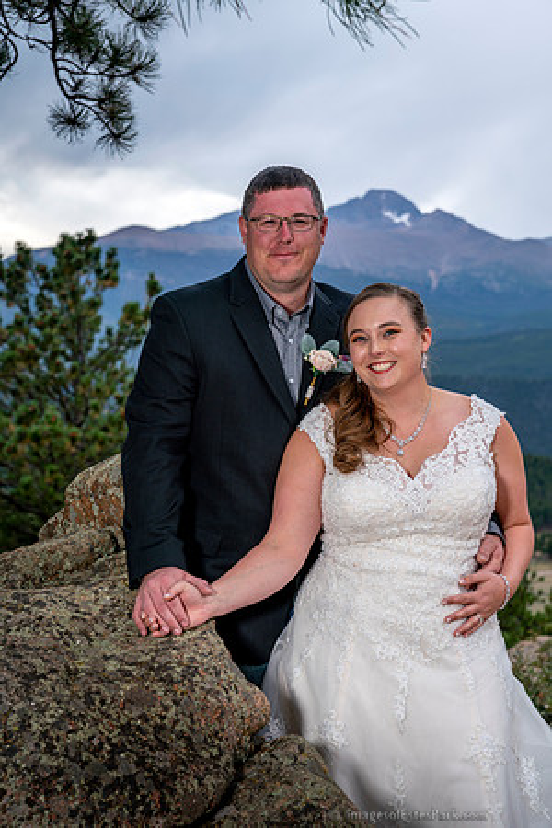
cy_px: 414
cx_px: 276
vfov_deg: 28.8
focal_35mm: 70
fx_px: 1610
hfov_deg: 19.5
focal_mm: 70
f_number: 6.3
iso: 100
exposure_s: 1/60
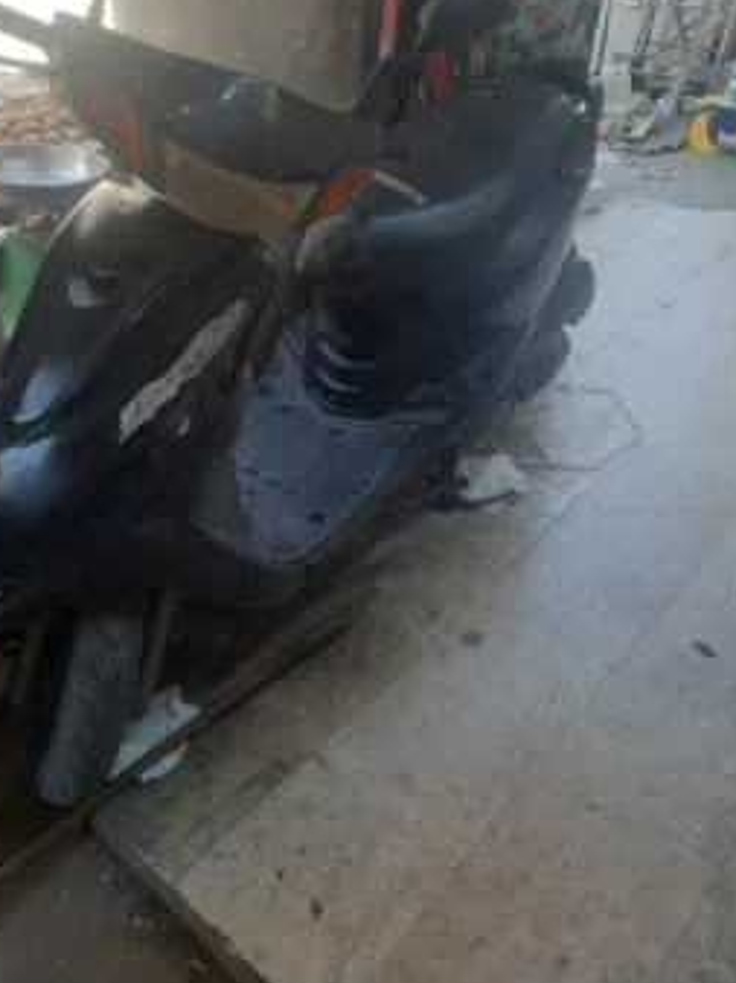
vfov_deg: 56.6
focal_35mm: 32
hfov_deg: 44.1
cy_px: 425
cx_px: 346
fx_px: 908
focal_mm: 3.93
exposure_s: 1/100
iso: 50
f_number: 1.7
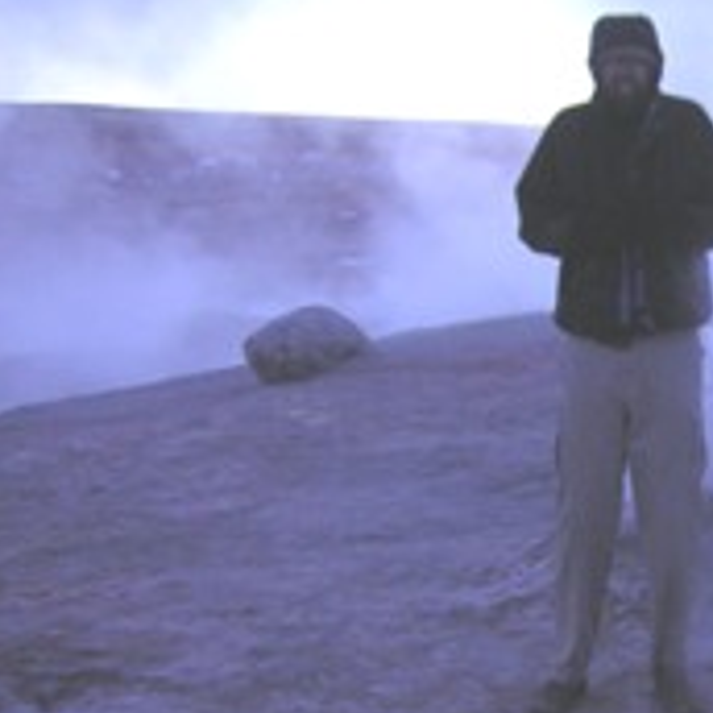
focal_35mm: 74
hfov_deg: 21.9
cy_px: 460
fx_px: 1724
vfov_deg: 23.3
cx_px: 821
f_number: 2.6
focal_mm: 4.7
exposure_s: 1/83.3
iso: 50
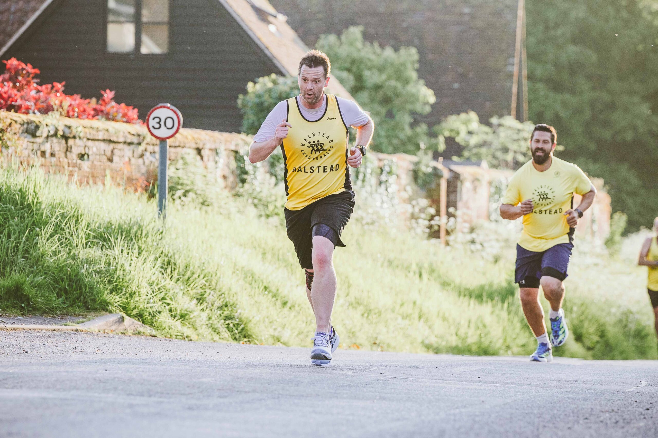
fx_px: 4515
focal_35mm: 247
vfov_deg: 5.6
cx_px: 329
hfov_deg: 8.3
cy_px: 219
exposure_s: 1/1250
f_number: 3.5
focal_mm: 165
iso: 500
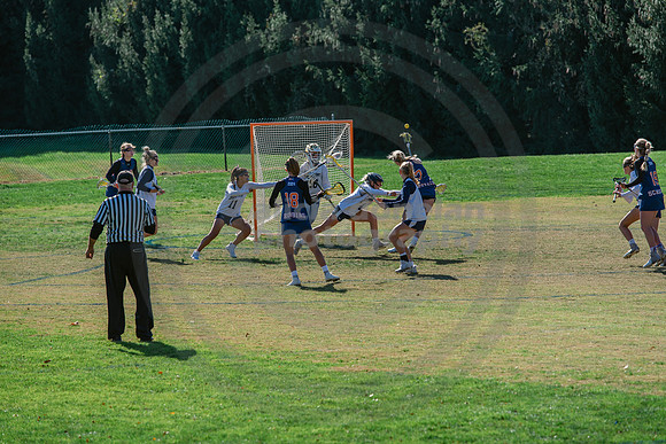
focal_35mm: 200
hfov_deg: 10.3
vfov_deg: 6.9
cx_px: 333
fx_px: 3701
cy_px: 222
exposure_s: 1/1250
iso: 250
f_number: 4.5
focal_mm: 200
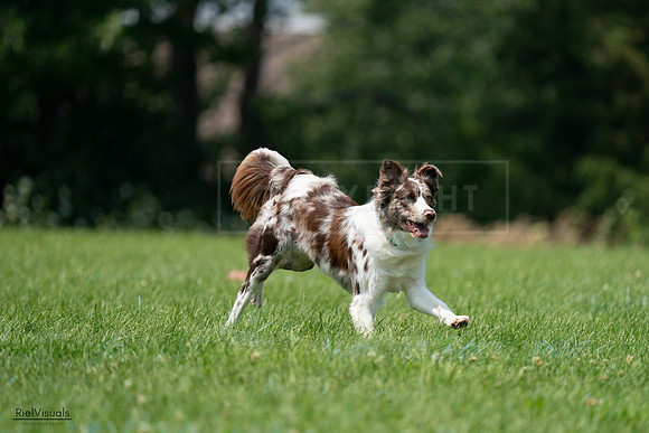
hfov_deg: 4.3
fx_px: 8547
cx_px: 324
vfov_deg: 2.9
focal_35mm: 474
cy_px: 216
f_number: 6.3
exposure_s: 1/4000
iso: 1000
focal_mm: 474
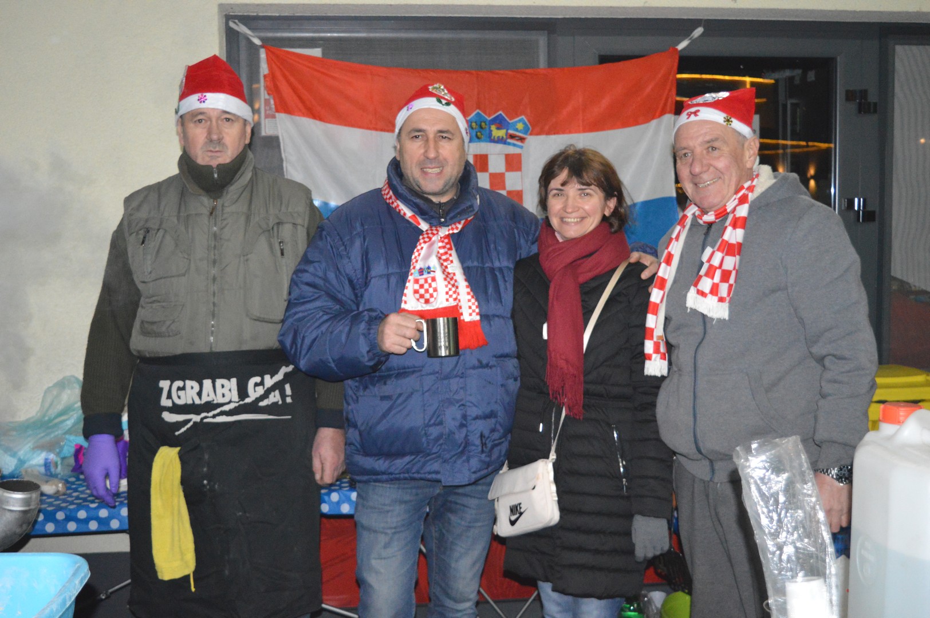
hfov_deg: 45.0
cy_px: 309
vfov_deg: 30.8
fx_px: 1123
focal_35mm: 44
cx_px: 465
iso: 3200
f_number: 4.2
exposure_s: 1/60
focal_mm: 29
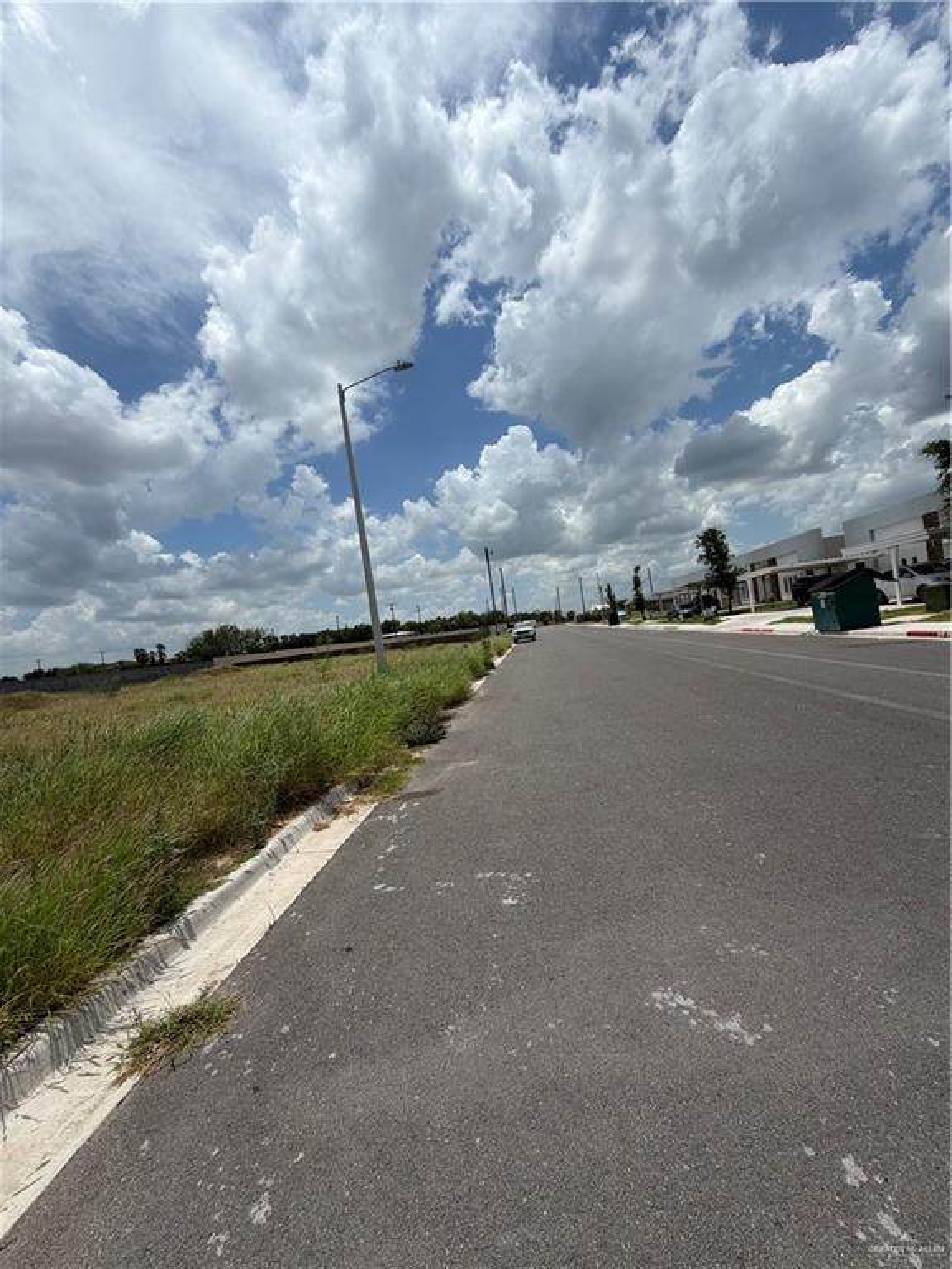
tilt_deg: -0.8
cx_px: 476
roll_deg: +6.2
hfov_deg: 85.7
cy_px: 634
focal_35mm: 14
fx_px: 513
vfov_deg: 102.1
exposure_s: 1/2092
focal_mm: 2.22
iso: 20
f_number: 2.2
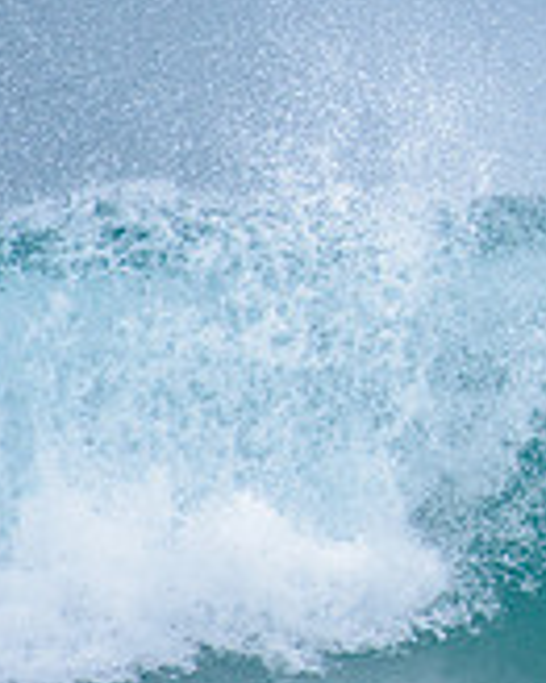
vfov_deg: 1.2
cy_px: 90
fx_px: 33582
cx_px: 1075
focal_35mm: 1661
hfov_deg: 0.9
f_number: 5.6
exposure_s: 1/1250
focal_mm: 500
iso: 360
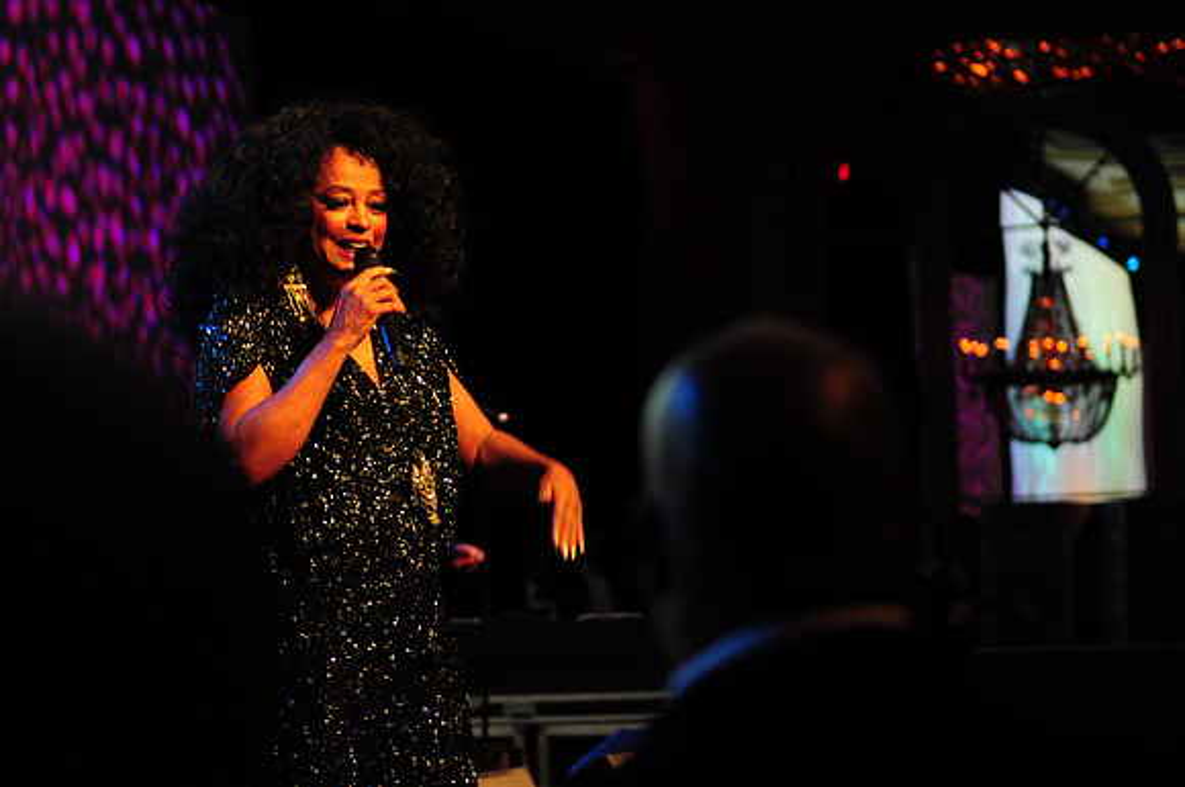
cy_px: 394
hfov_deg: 19.5
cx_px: 592
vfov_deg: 13.0
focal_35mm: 105
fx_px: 3451
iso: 640
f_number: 2.8
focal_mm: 70
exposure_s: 1/50
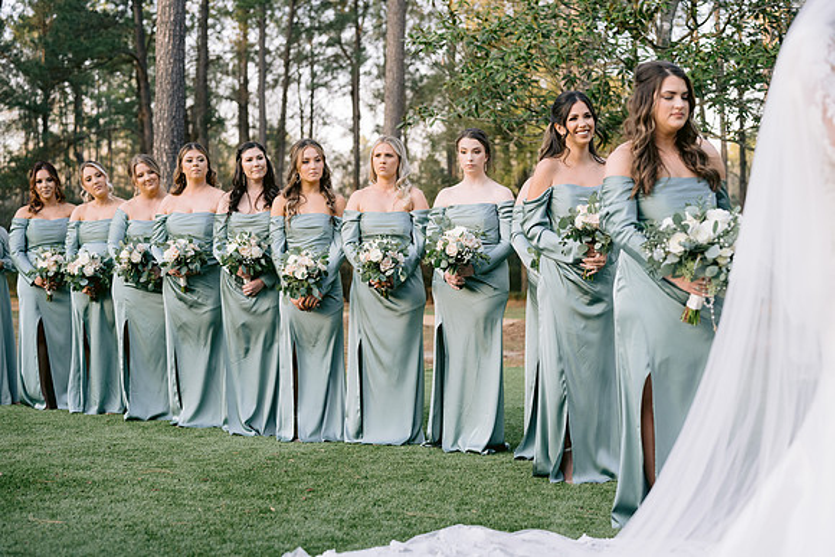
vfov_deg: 27.0
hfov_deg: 39.6
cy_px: 278
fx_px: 1160
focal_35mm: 50
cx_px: 418
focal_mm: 50
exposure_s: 1/500
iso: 400
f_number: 2.8
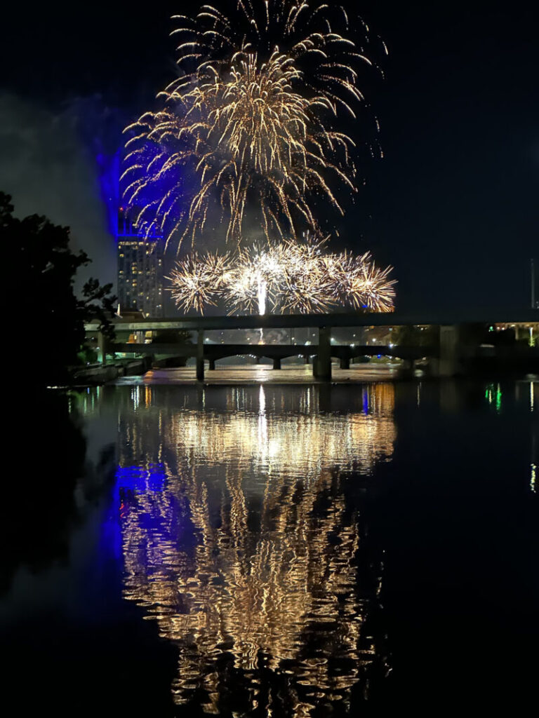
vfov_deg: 25.3
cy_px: 359
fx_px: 1599
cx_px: 270
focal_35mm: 77
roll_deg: -0.4
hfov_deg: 19.1
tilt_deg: -0.7
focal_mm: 9
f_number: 2.8
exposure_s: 1/8
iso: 1250
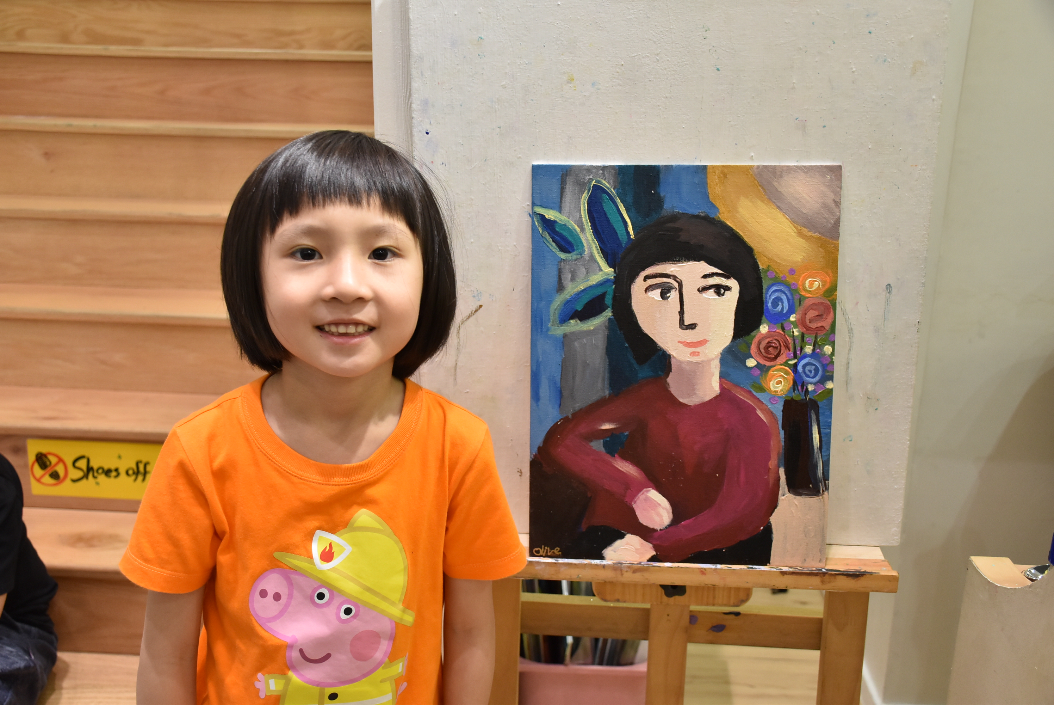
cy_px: 352
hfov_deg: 53.1
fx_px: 1055
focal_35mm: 36
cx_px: 527
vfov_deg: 36.9
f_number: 3.8
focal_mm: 24
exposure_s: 1/100
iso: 800
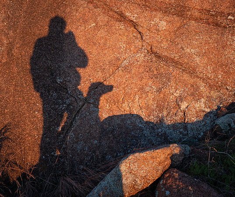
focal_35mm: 39
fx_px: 279
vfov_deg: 38.9
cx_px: 114
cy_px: 91
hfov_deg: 45.7
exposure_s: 1/80
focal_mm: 17
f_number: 8
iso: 200
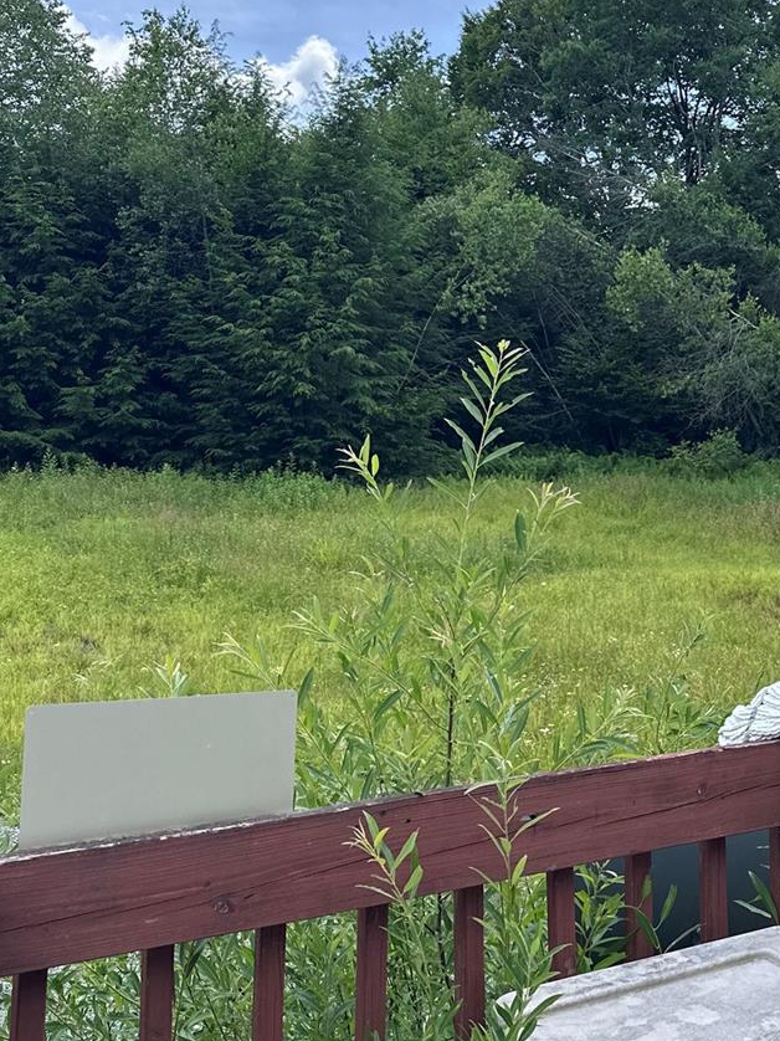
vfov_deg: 42.7
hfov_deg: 32.0
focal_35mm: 44
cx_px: 617
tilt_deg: +2.9
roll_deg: -3.8
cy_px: 400
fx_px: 1323
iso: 80
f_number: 1.78
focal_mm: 6.86
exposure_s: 1/3472
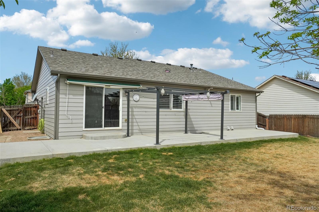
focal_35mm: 26
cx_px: 160
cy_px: 106
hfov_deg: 70.4
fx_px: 226
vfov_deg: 50.4
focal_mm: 17
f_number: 8
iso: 400
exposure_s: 1/2500
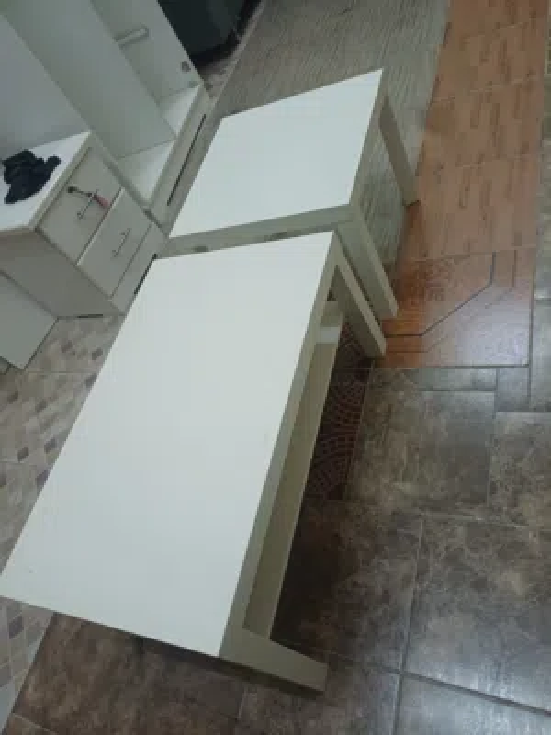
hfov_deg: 54.9
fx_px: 531
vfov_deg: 69.4
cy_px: 368
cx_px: 276
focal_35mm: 25
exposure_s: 1/25
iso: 500
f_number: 1.8
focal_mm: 4.65
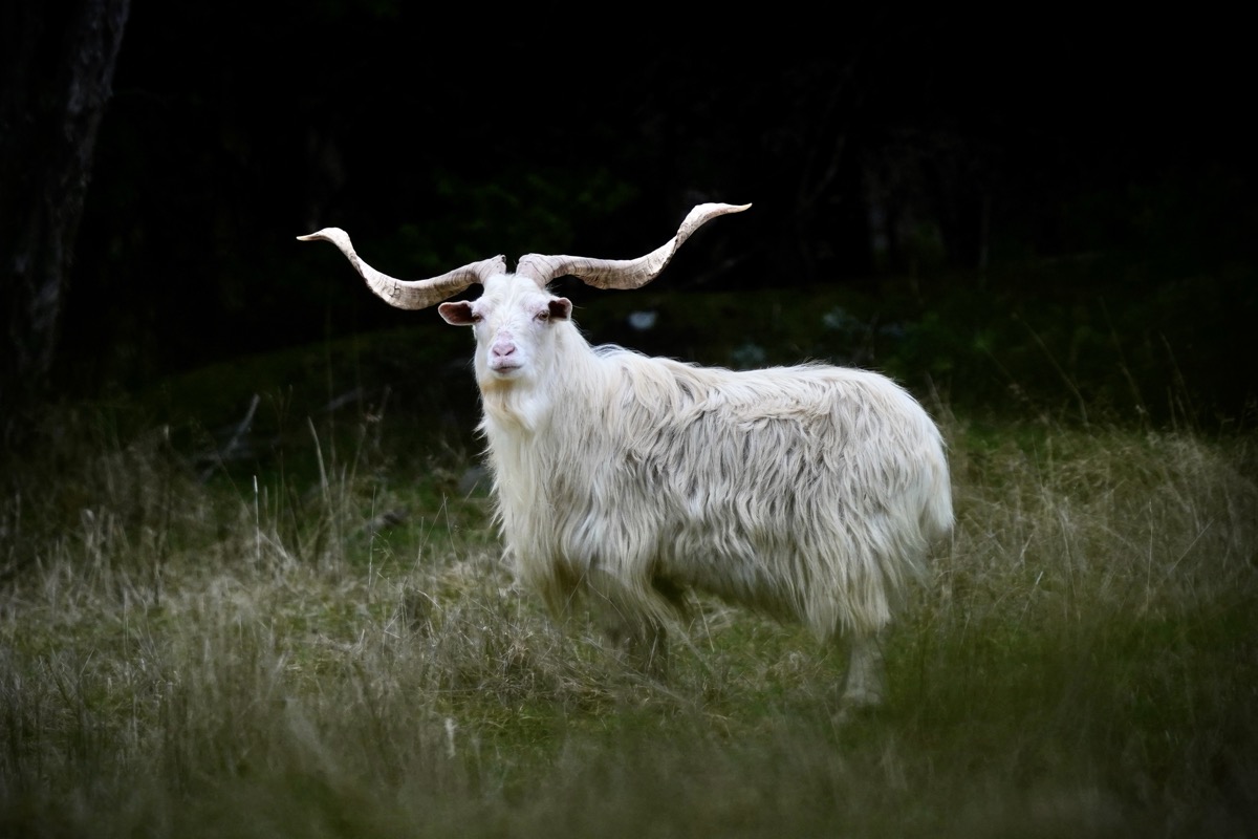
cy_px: 420
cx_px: 629
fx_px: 18554
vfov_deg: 2.6
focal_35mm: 531
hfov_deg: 3.9
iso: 1000
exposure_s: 1/640
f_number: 6.3
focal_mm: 531
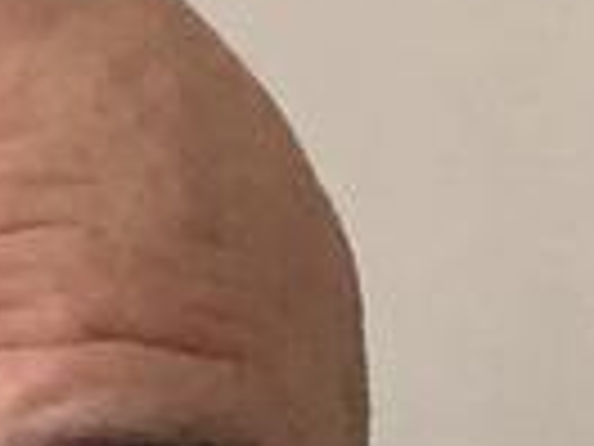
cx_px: -612
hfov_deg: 10.7
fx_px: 2900
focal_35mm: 169
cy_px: 1005
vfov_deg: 8.2
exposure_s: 1/24
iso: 400
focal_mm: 2.15
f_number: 2.4
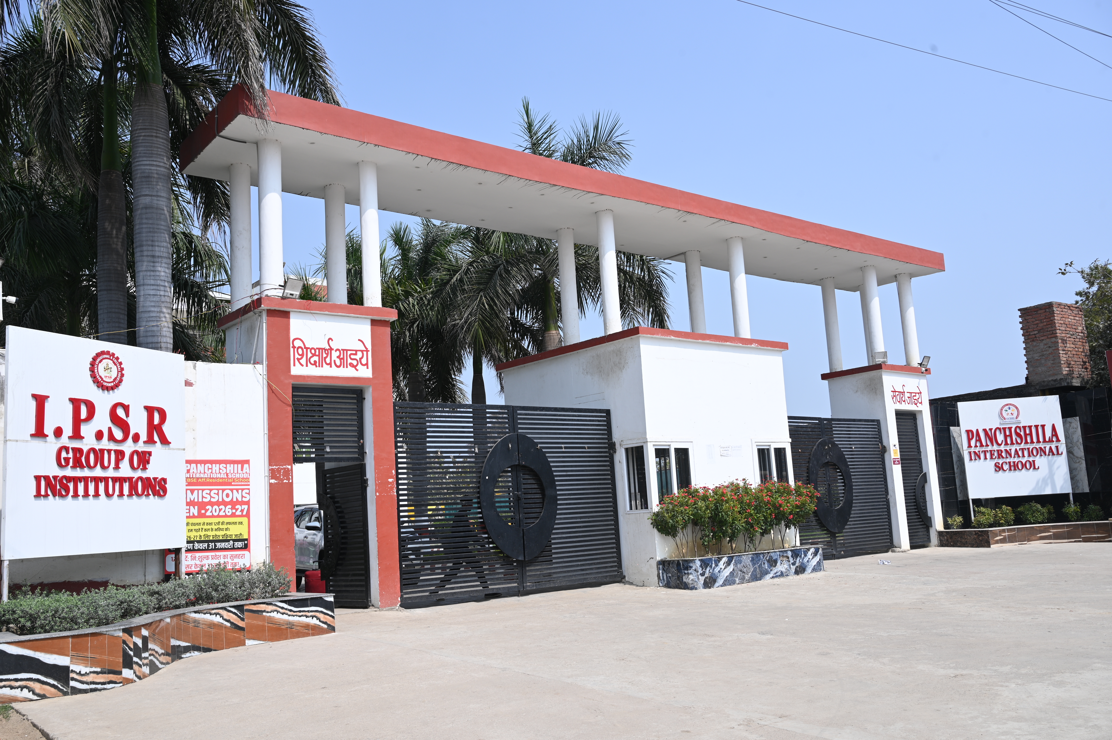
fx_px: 957
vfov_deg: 42.3
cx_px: 556
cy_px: 370
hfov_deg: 60.3
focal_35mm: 31
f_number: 10
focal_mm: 31
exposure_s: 1/160
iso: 100
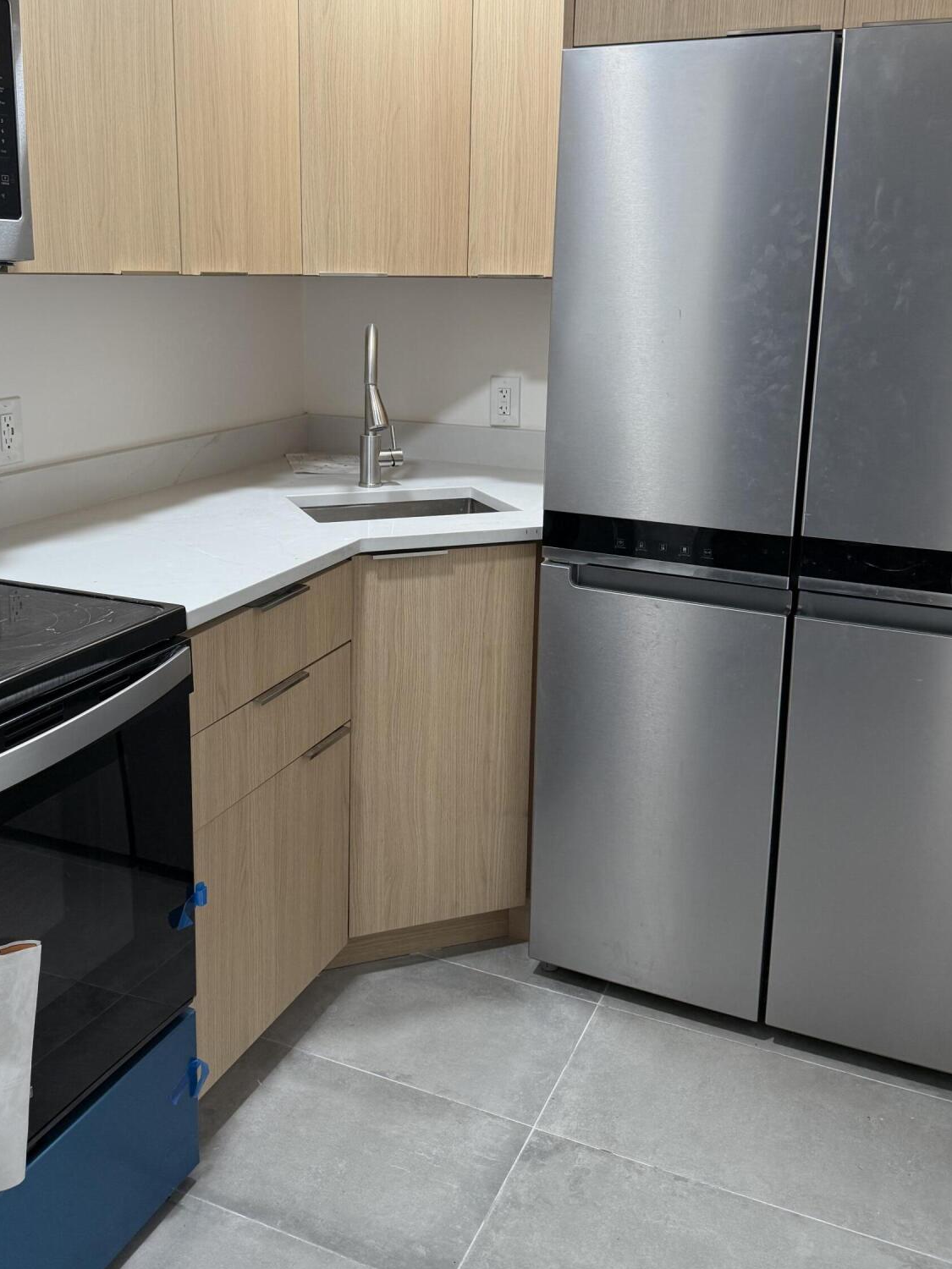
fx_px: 1173
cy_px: 493
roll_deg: -0.4
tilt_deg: -9.9
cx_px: 414
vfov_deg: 56.3
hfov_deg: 44.1
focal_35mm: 32
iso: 160
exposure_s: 1/120
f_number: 1.78
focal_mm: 6.76
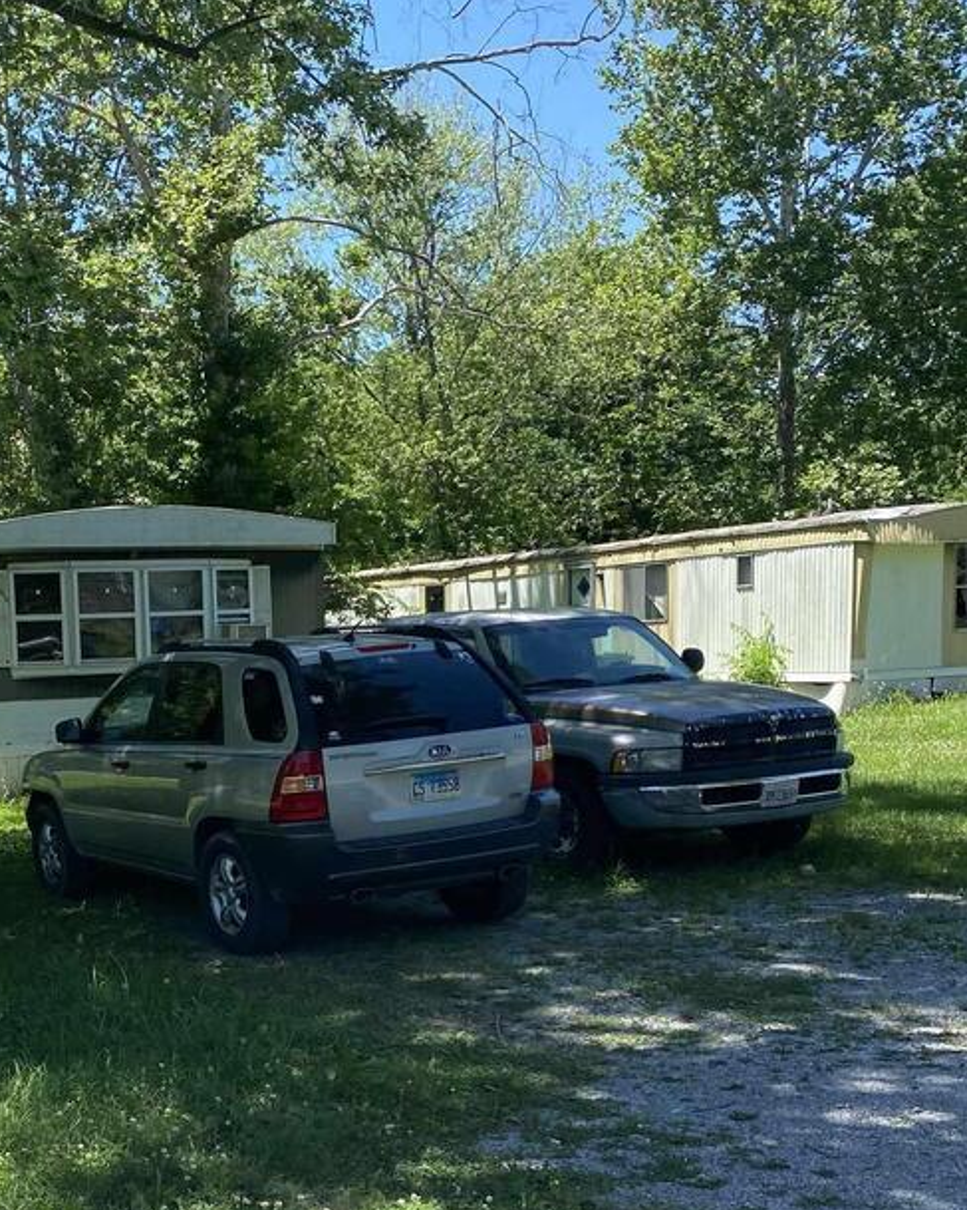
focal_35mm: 45
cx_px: 169
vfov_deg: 40.2
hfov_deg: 32.4
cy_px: 880
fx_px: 1610
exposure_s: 1/1504
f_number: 1.8
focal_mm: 4.25
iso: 32
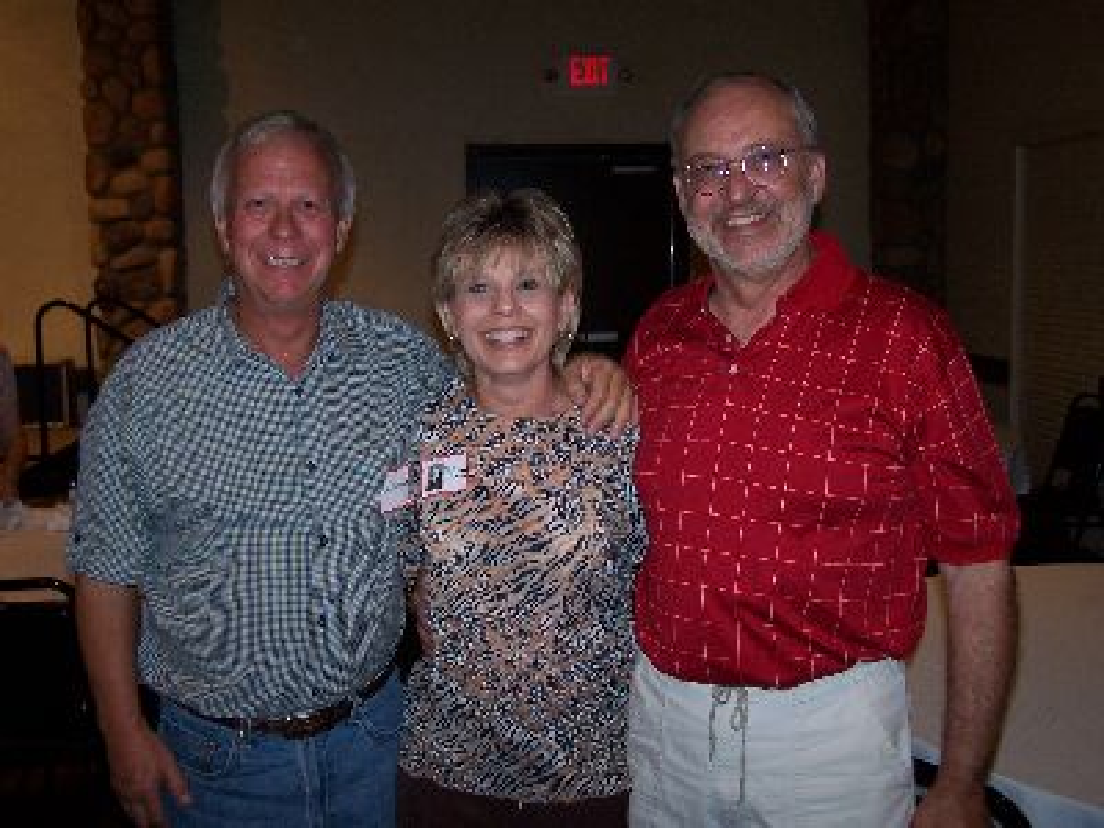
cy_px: 414
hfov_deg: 49.0
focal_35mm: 38
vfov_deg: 37.7
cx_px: 552
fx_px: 1212
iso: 140
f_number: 2.8
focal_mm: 6.3
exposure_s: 1/60
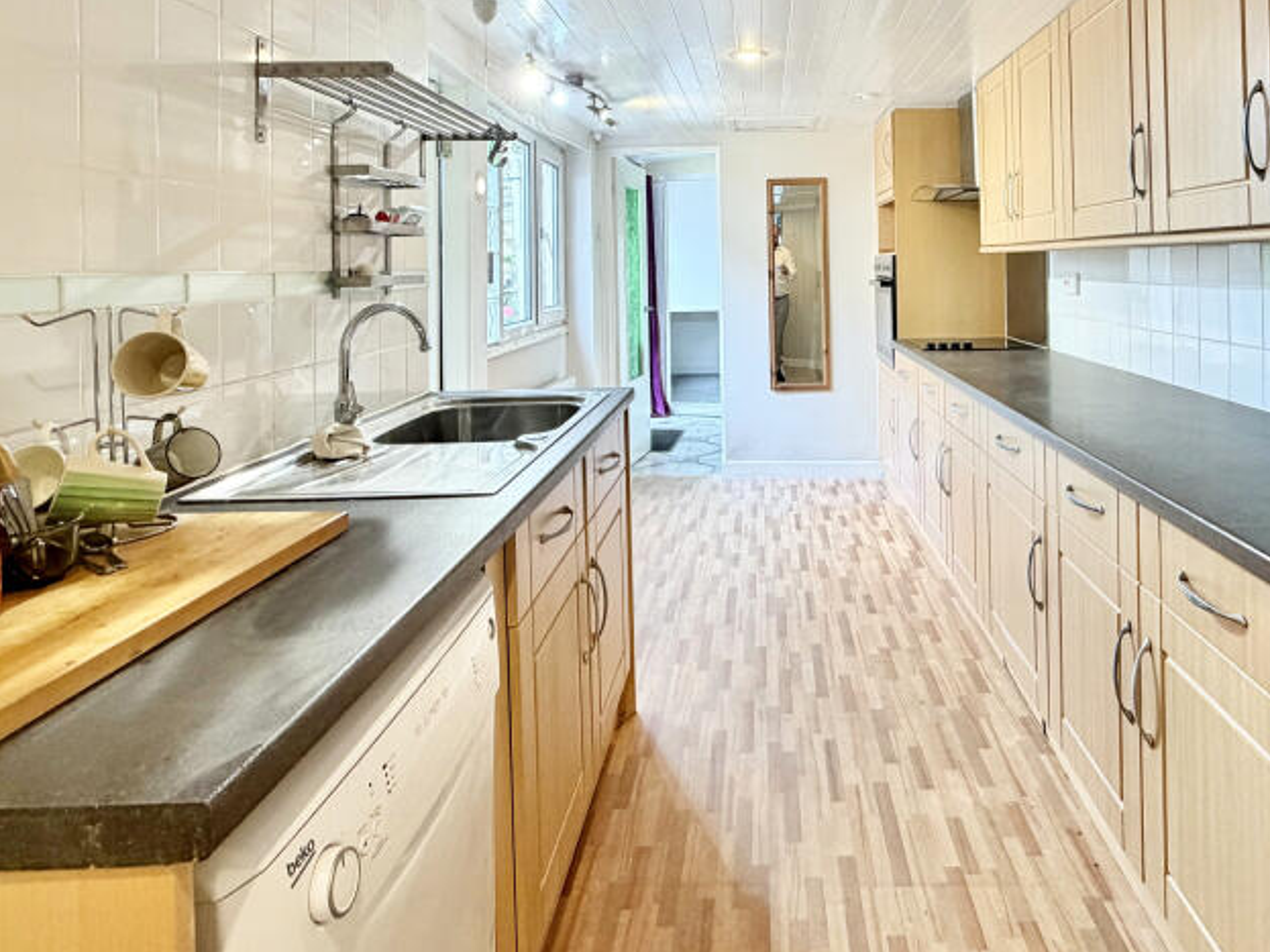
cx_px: 764
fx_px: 844
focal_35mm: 23
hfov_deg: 73.1
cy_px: 255
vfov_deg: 56.4
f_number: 2.2
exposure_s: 1/100
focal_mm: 2.22
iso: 250
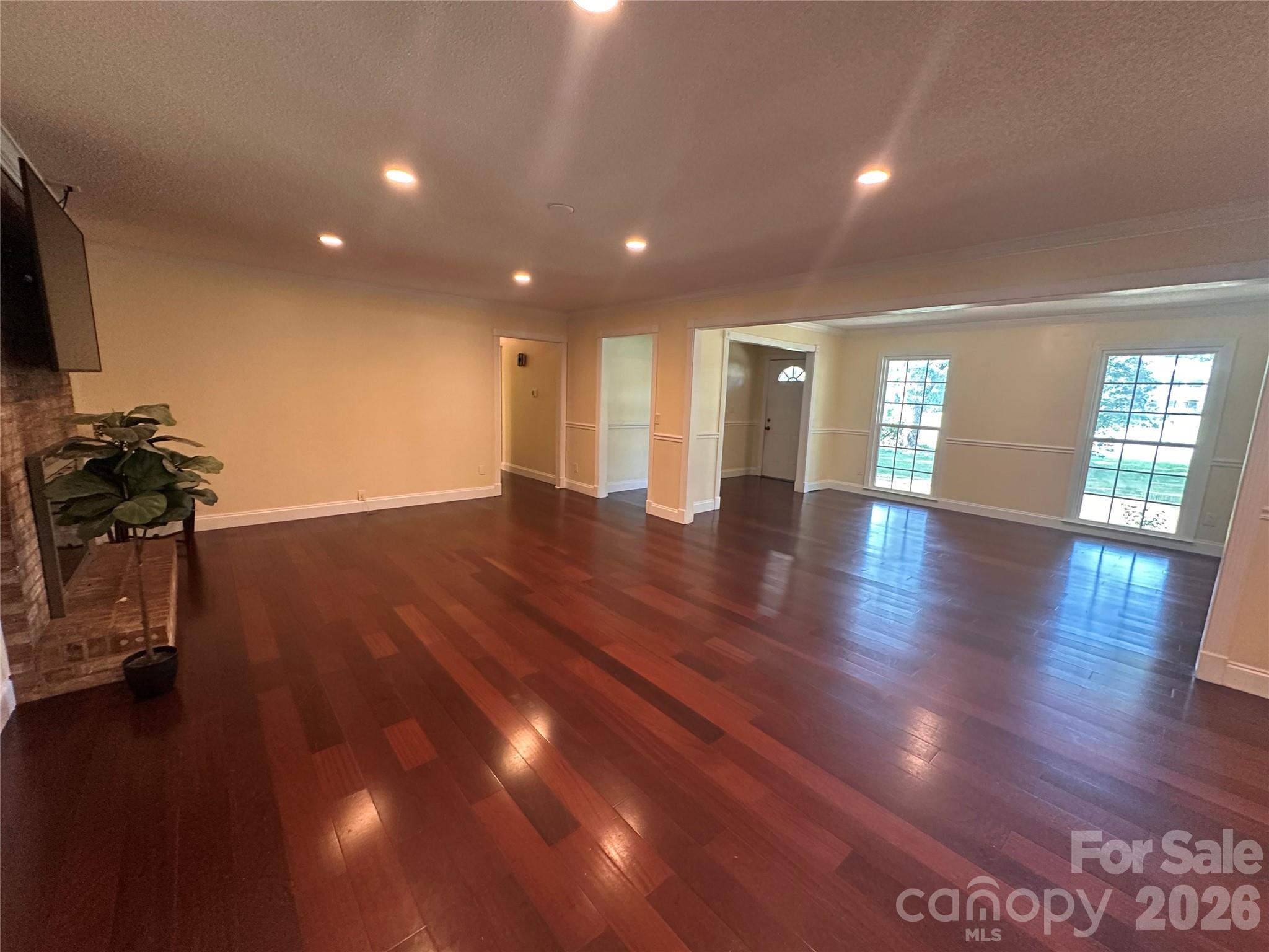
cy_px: 476
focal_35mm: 14
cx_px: 634
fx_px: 513
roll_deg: -1.9
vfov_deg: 85.7
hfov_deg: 102.1
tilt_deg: -9.1
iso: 500
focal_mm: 2.22
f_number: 2.2
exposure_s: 1/60
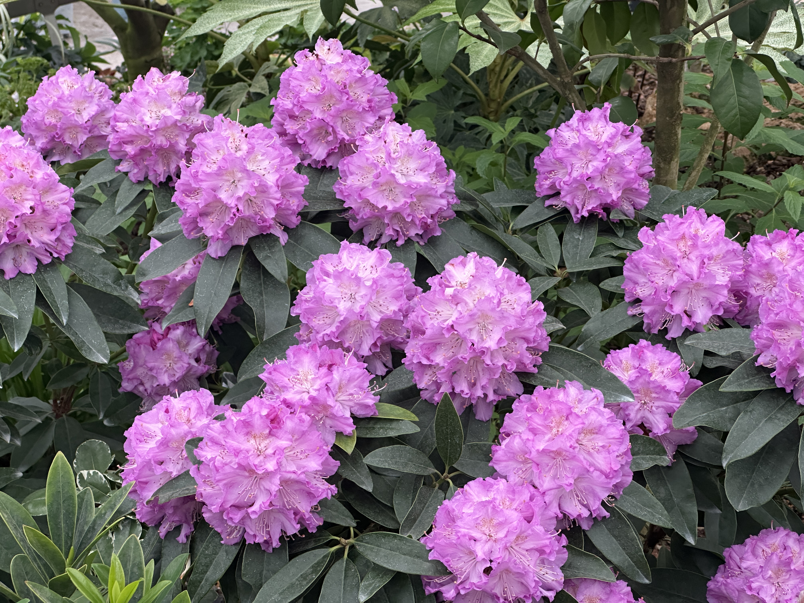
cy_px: 302
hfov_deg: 25.3
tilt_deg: -18.8
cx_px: 402
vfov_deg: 19.1
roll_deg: -2.2
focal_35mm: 77
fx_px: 1788
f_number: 2.8
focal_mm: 9
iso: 125
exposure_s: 1/99
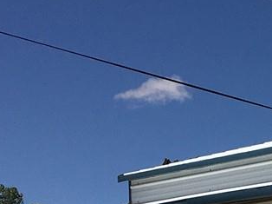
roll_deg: -1.1
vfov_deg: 9.5
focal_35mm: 148
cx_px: 464
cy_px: 379
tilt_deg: -0.6
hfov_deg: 12.4
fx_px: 1162
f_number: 2.2
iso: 25
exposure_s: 1/4525
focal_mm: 4.15
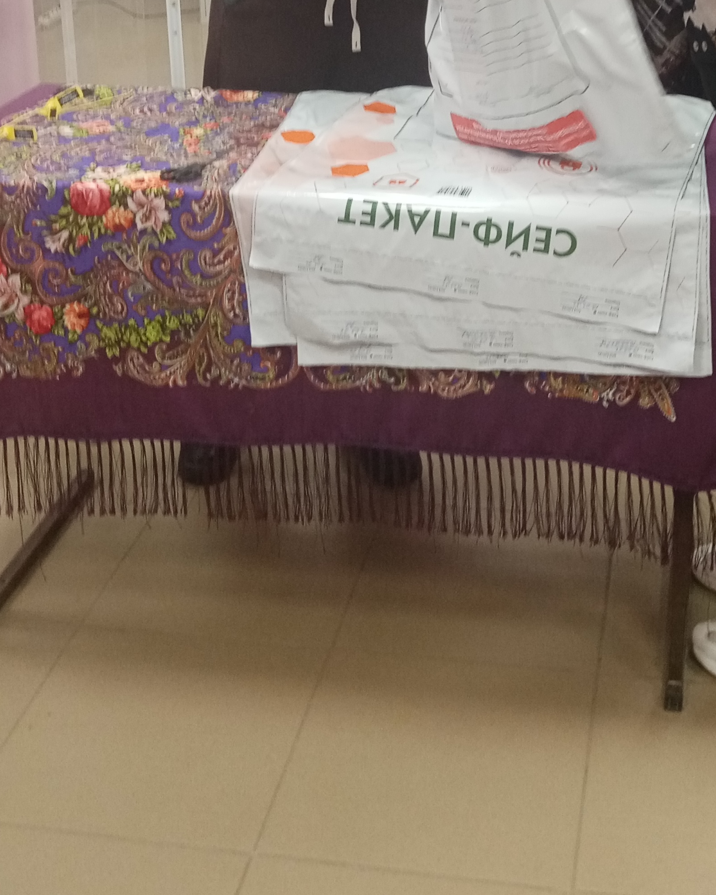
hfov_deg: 28.5
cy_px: 34
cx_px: 468
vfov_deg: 32.9
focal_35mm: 53
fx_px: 1404
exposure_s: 1/33.3
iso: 232
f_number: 1.8
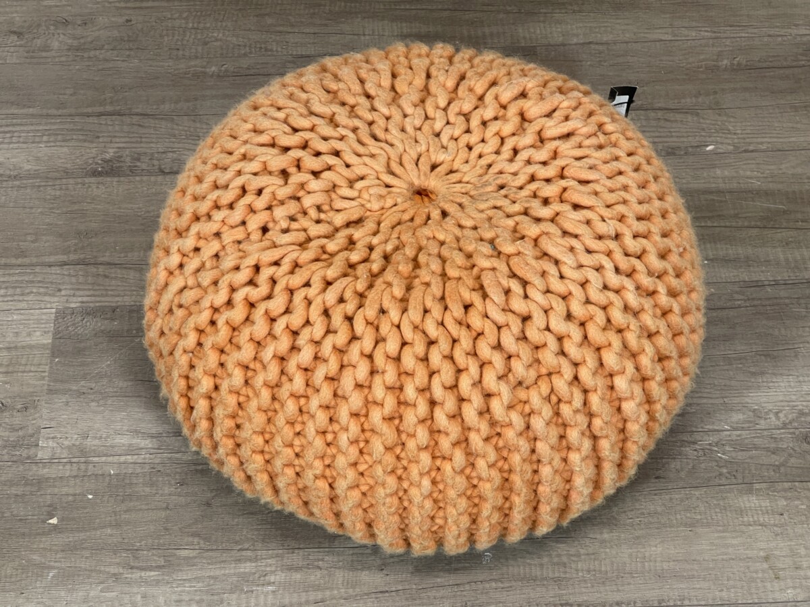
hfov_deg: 30.3
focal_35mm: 64
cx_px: 405
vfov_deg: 22.9
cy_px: 304
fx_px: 1498
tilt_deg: -53.4
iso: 125
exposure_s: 1/50
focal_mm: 7.5
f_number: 2.2
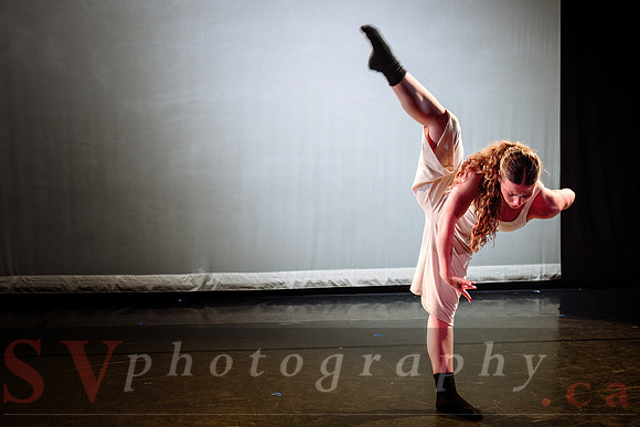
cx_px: 308
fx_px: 809
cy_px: 221
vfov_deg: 29.6
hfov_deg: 43.2
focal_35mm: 45
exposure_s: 1/300
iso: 800
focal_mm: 39
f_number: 2.8
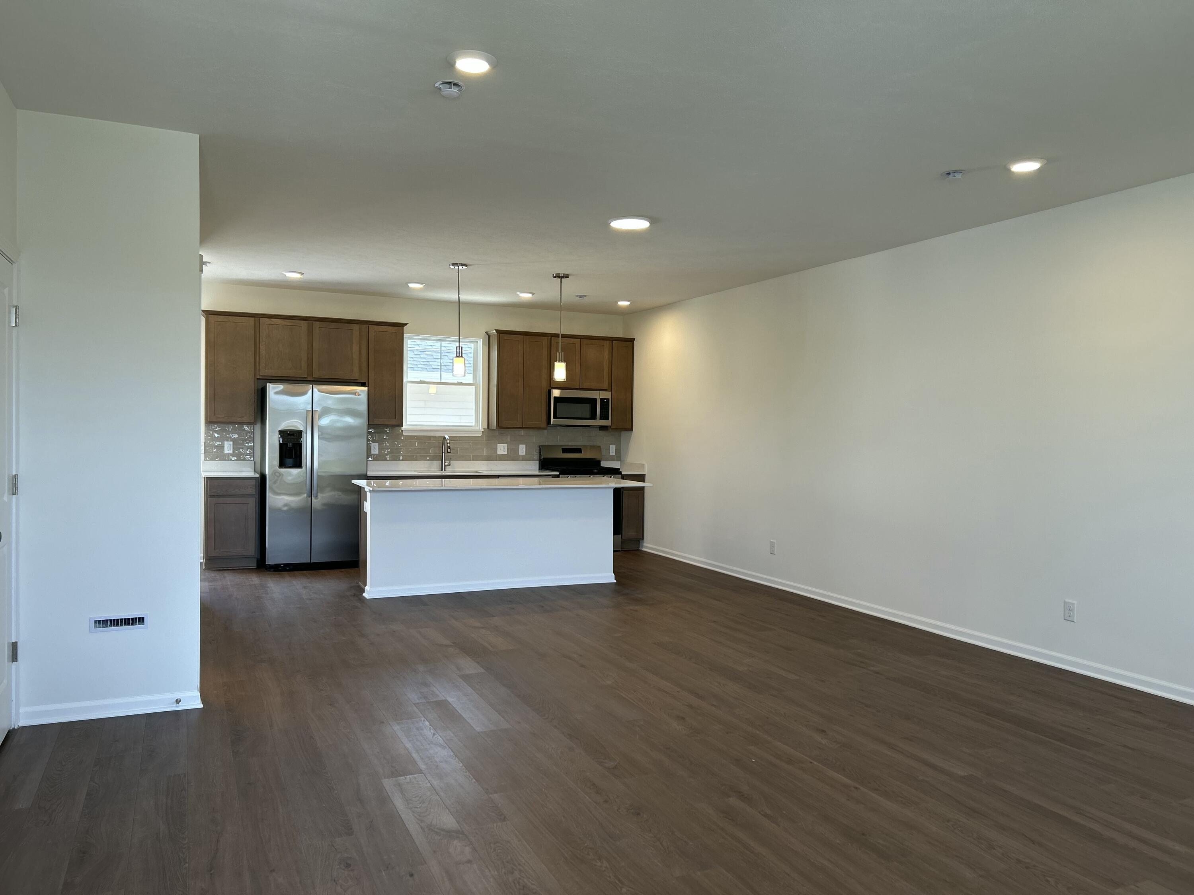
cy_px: 448
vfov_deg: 53.1
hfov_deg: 67.3
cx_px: 597
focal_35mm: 26
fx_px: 897
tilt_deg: -1.6
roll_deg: -0.7
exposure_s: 1/120
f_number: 1.5
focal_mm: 5.7
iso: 50
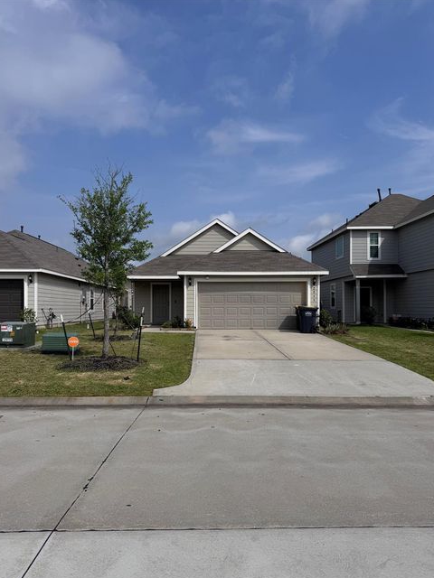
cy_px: 299
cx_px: 219
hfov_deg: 54.9
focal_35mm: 25
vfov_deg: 69.4
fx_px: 418
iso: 80
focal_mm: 6.76
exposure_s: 1/10417
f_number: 1.78
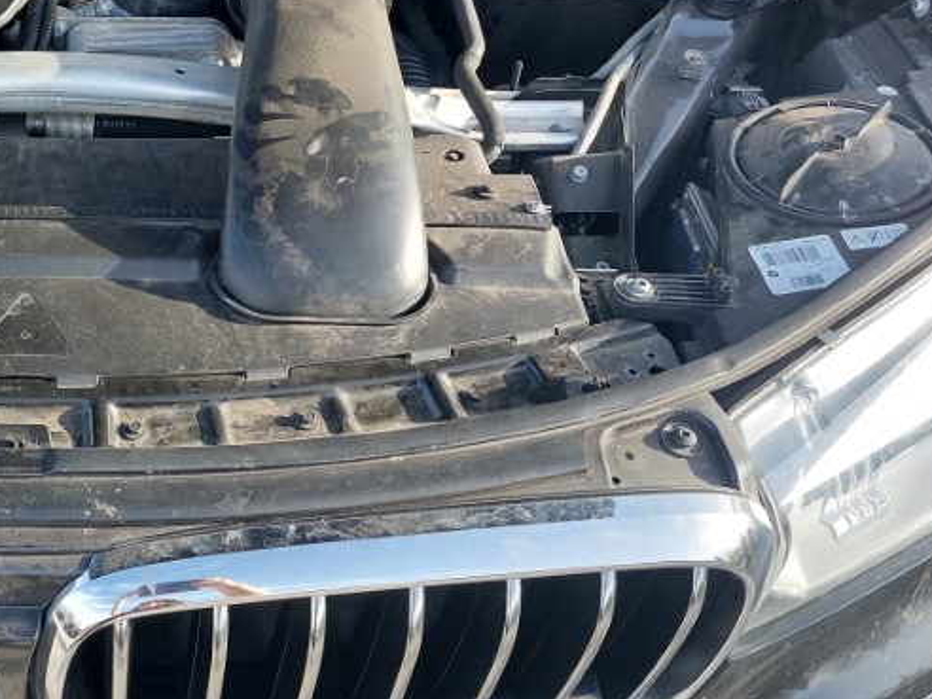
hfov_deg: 35.4
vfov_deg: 28.9
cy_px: 218
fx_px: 1346
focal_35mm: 50
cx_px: 51
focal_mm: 5.23
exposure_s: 1/135
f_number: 1.8
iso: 25
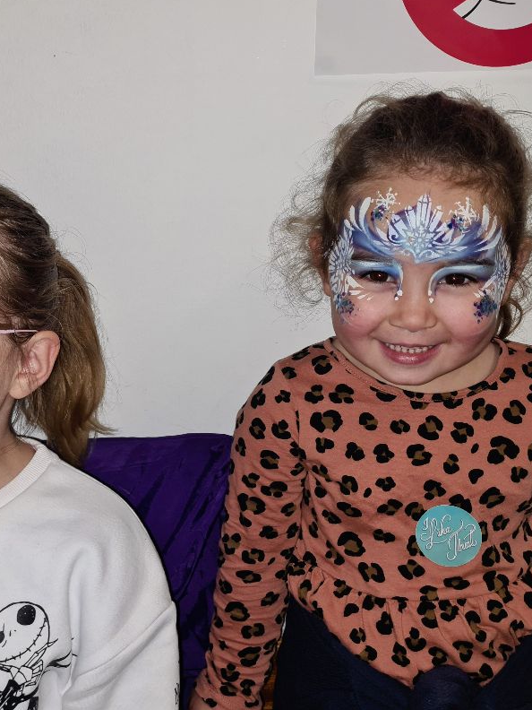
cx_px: 184
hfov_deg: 40.3
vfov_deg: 52.6
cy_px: 352
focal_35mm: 35
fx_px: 717
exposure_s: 1/50
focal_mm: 5.4
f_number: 1.8
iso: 320
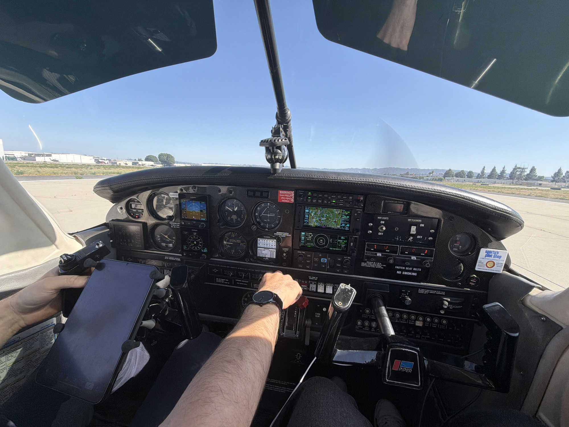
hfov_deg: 102.1
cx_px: 284
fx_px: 230
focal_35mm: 14
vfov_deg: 85.7
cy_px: 214
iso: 40
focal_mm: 2.22
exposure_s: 1/701
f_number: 2.2
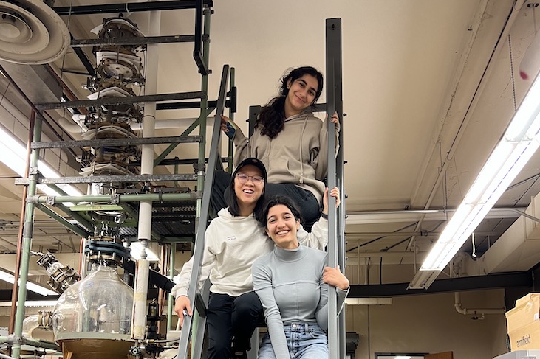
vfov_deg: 34.7
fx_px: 555
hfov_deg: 51.9
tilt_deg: +12.6
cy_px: 293
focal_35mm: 37
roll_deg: -0.6
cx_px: 273
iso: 100
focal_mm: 5.7
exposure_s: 1/60
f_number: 1.5
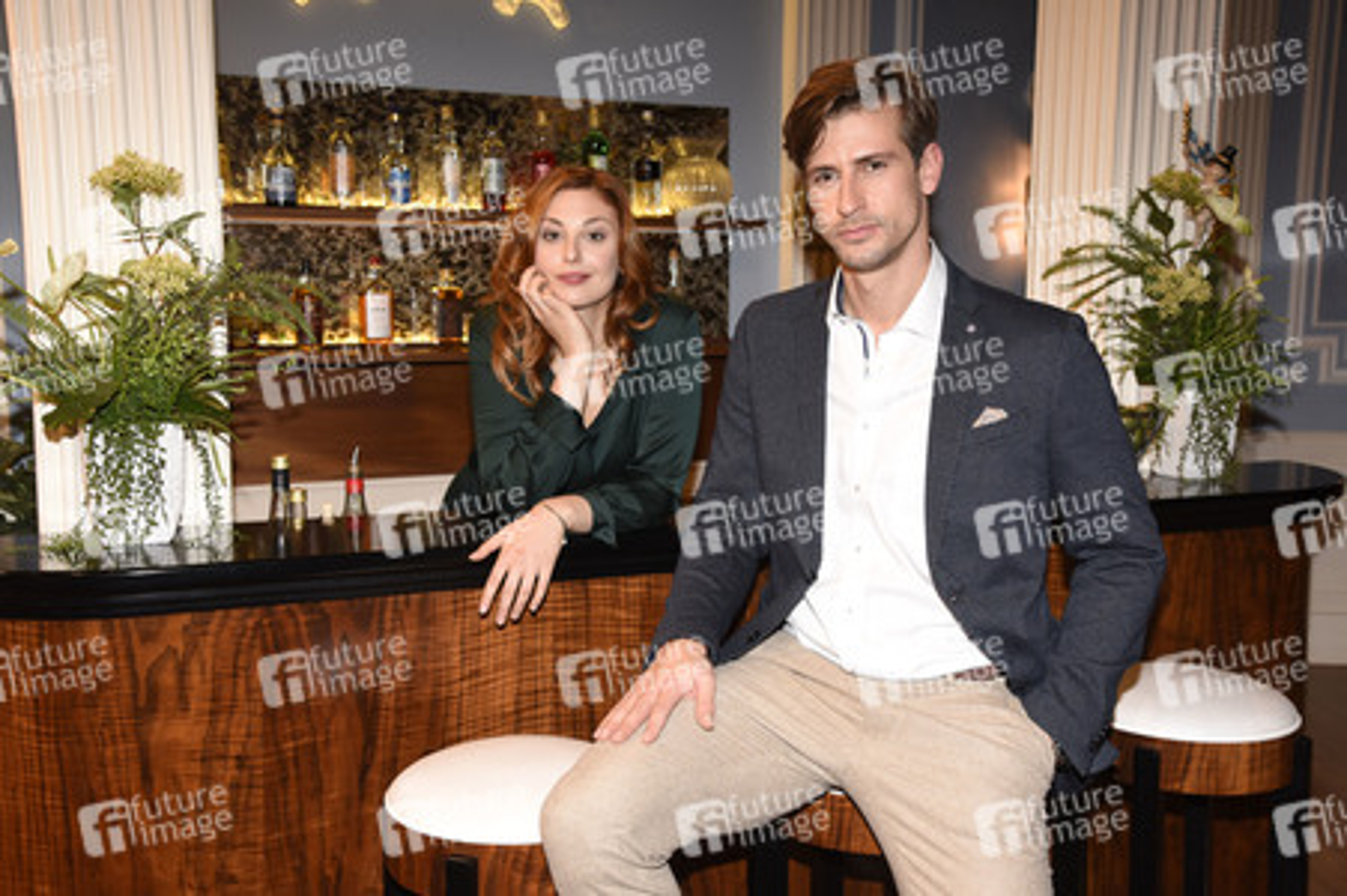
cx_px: 674
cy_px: 448
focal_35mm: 38
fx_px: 1421
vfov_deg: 35.0
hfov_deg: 50.7
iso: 1600
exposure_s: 1/80
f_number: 6.3
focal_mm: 38
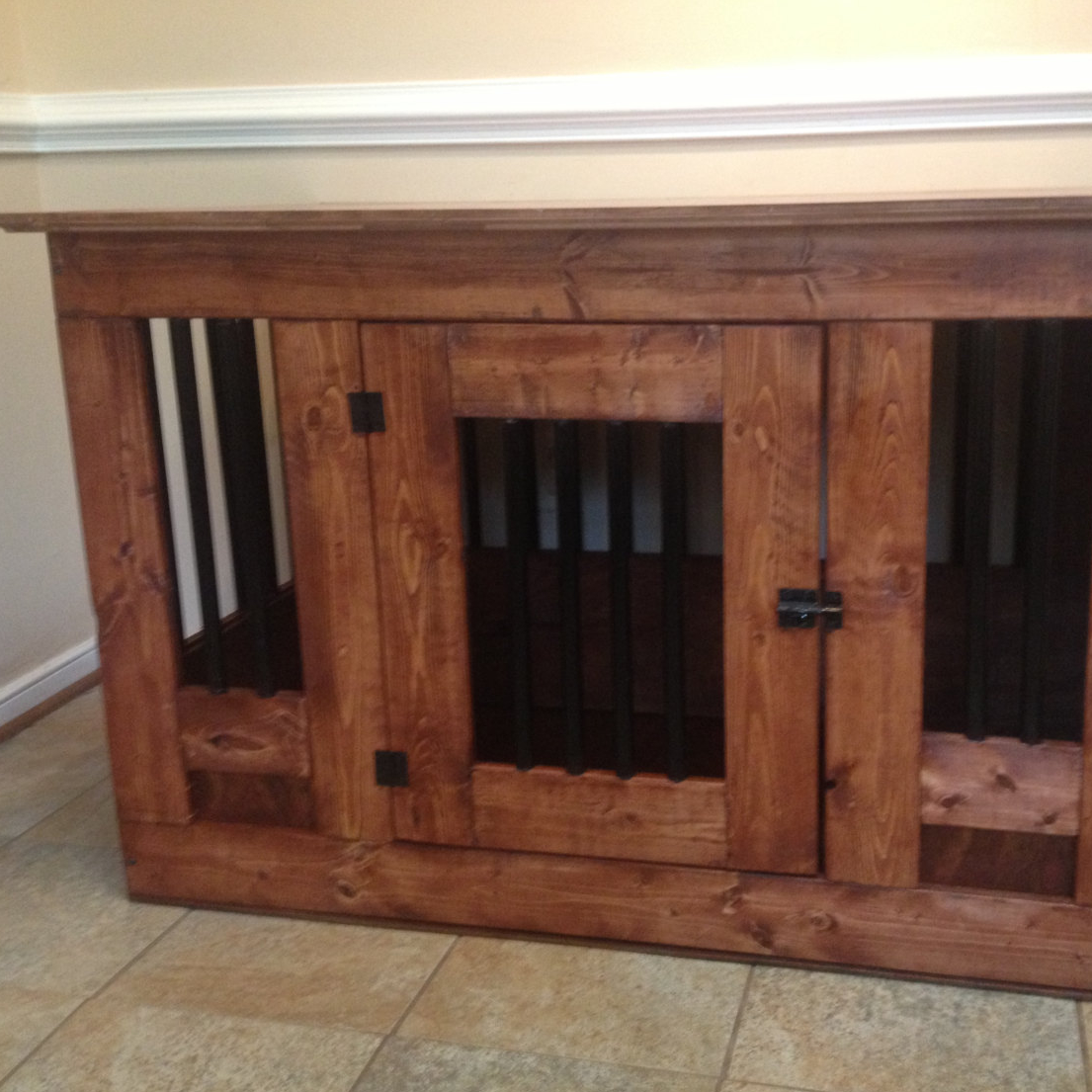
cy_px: 555
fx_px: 1499
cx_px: 643
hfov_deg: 39.9
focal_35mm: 42
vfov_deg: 40.0
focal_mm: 4.28
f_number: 2.4
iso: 250
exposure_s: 1/20
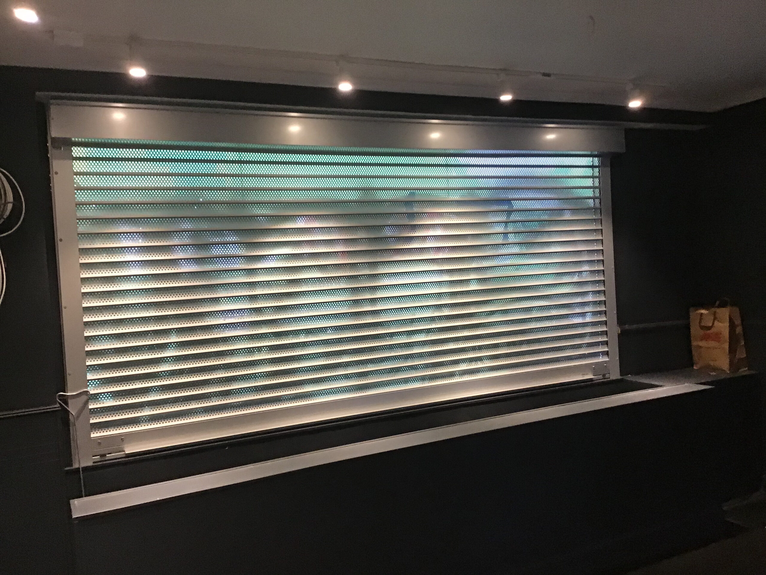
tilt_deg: +0.2
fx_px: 686
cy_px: 288
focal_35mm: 31
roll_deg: +2.5
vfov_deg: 45.4
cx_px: 383
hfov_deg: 58.4
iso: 160
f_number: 2.4
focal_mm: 3.3
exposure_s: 1/30
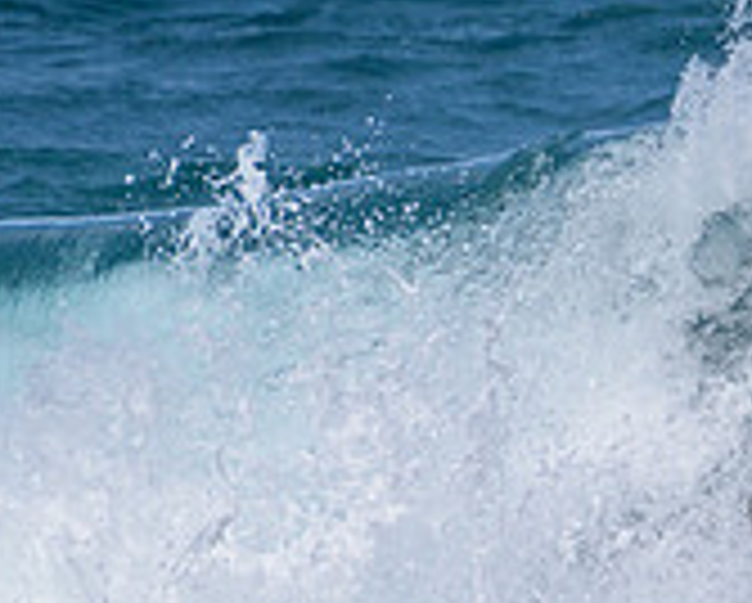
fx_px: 44587
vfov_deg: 0.8
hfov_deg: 1.0
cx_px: 1507
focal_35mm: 2001
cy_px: 333
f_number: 5.6
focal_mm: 500
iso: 125
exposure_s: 1/2000
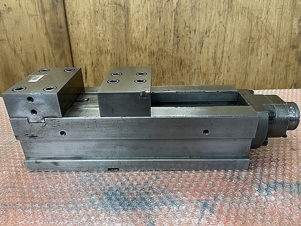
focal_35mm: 26
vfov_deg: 53.1
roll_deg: +1.8
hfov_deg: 67.3
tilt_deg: -28.6
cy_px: 113
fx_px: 226
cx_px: 150
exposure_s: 1/60
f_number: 1.6
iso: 250
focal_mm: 5.1
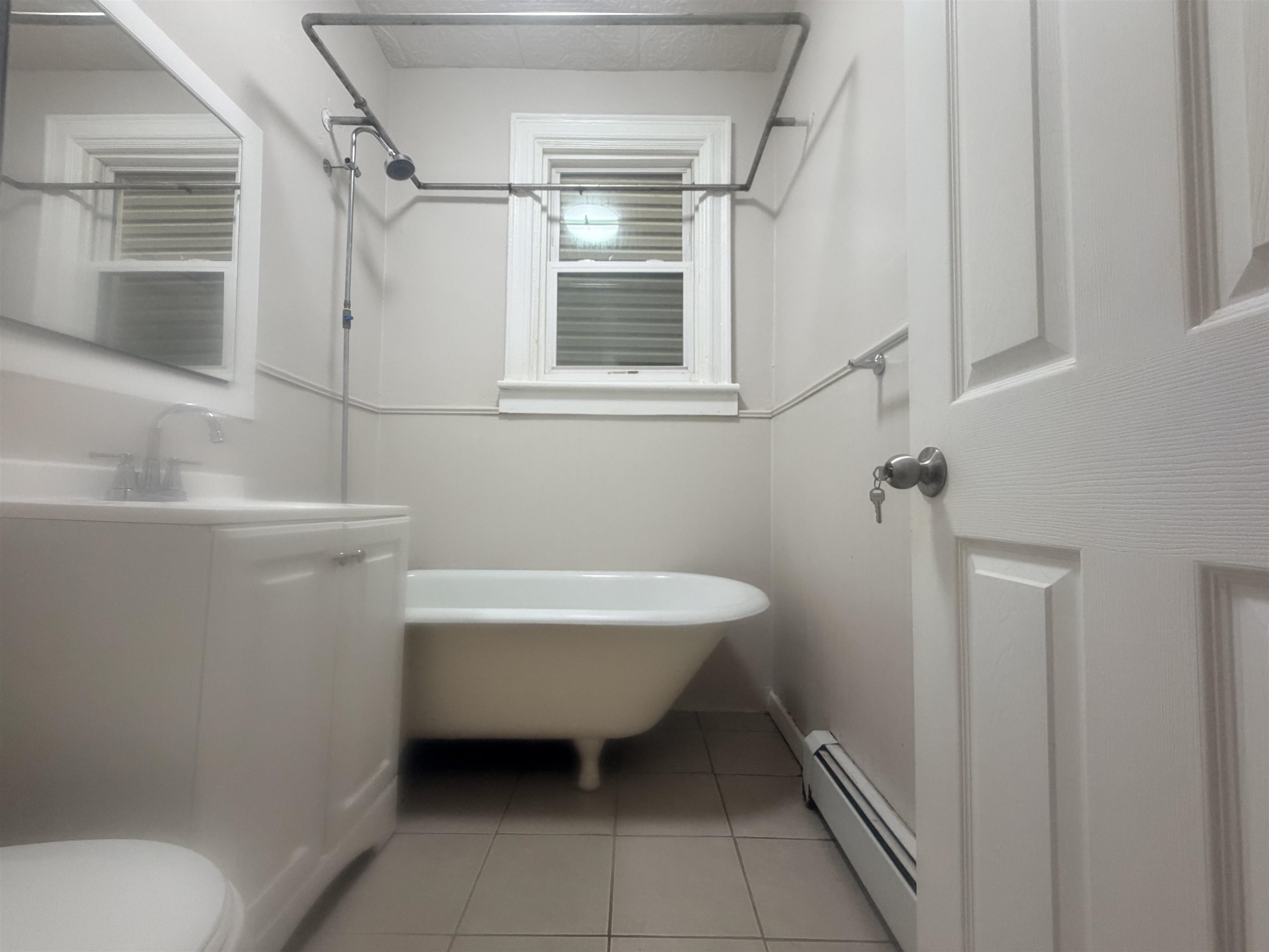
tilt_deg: +3.2
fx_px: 513
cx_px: 634
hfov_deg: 102.1
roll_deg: +0.2
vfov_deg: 85.7
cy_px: 476
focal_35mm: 14
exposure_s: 1/120
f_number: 2.2
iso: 250
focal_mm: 2.22
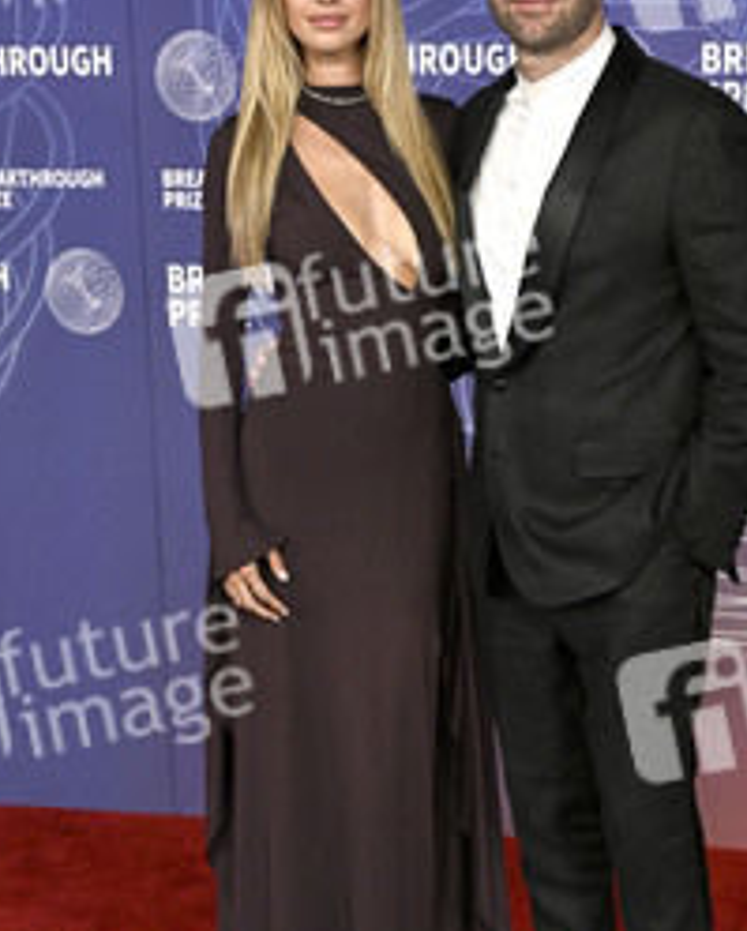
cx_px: 469
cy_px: 507
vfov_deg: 26.7
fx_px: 1959
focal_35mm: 71
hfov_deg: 21.5
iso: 2000
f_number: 4.5
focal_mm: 47
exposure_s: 1/320
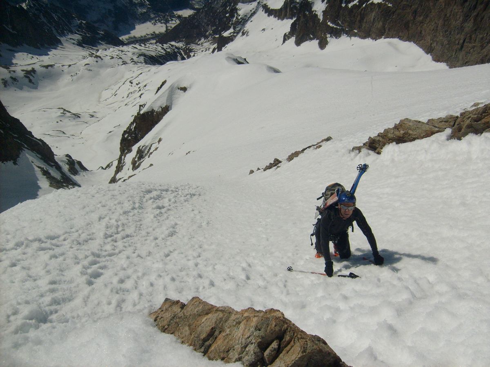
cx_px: 245
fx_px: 495
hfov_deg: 52.6
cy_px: 184
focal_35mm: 35
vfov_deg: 40.7
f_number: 7.1
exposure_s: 1/1500
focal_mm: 5.8
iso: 80
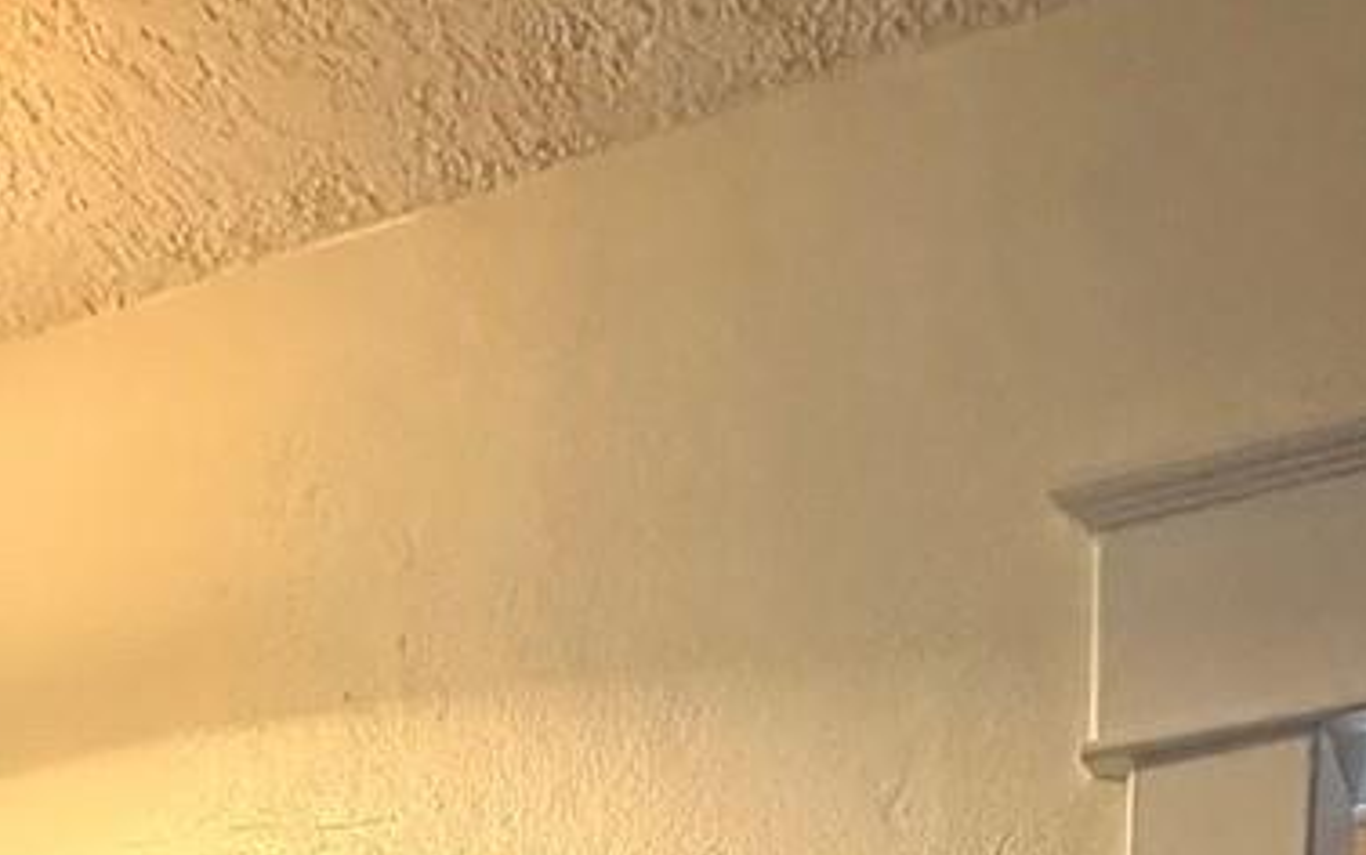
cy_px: 2112
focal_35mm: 63
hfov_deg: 32.4
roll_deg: -0.9
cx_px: 750
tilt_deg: -7.4
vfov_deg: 13.8
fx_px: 2346
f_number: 2.2
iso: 640
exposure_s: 1/60
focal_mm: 2.22
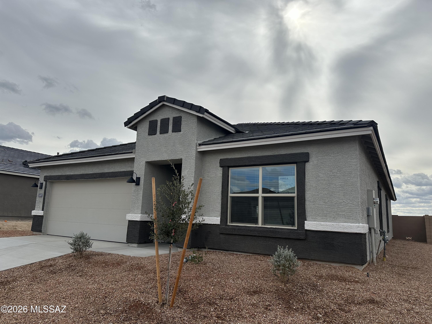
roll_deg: -2.9
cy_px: 162
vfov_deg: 56.8
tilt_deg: +9.6
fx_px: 300
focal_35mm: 24
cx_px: 216
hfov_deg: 71.6
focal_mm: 6.86
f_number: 1.78
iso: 80
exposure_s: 1/8929
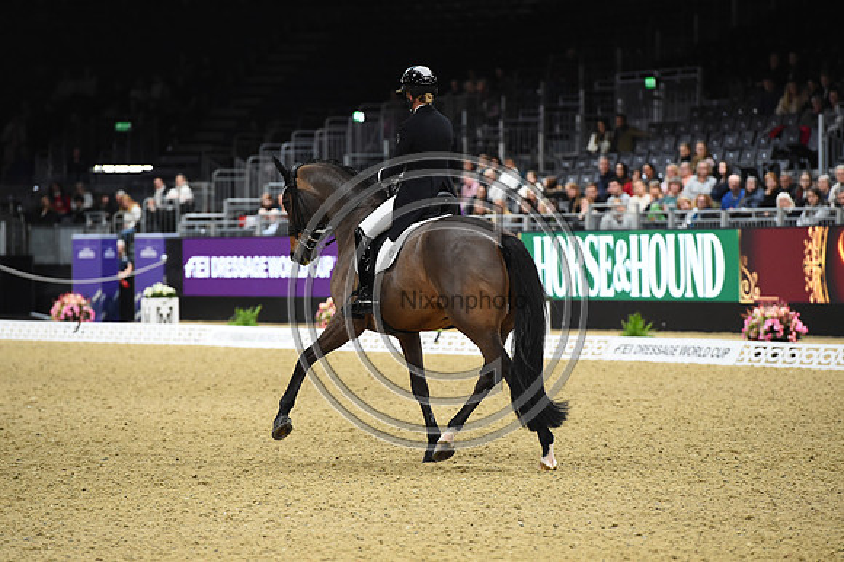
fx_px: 4686
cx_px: 422
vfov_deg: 6.9
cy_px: 281
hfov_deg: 10.3
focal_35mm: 200
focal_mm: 200
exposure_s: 1/640
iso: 5000
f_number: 4.5
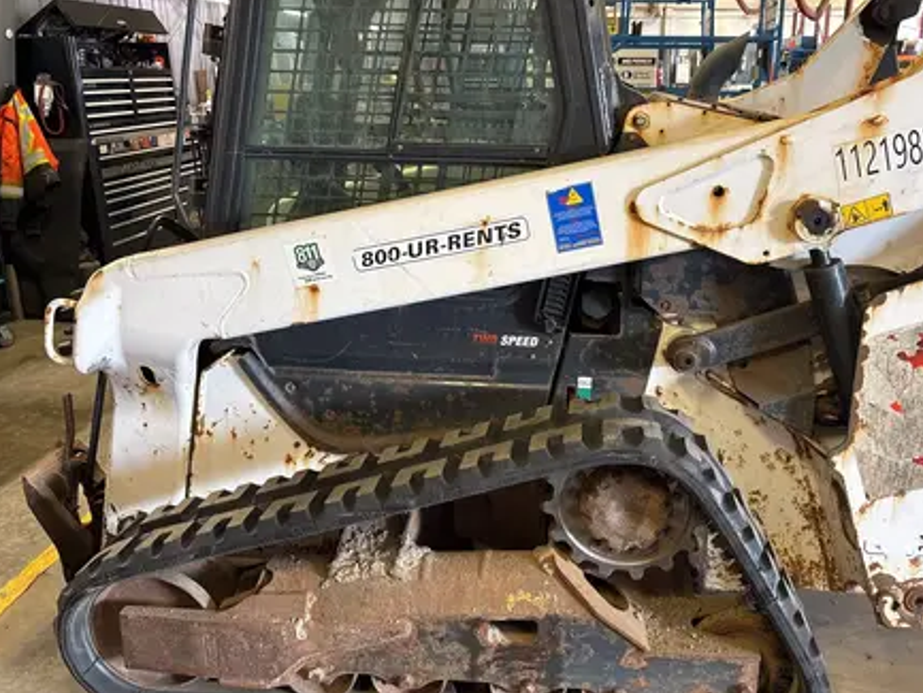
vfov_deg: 43.0
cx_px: 537
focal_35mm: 33
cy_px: 338
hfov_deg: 55.1
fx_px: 880
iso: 160
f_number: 1.6
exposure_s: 1/60
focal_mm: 5.96
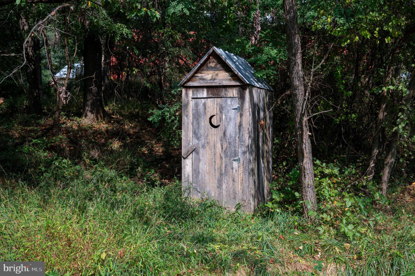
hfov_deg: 45.5
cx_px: 208
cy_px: 138
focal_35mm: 43
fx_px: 495
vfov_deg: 31.1
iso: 1000
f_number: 13
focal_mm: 43
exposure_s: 1/640
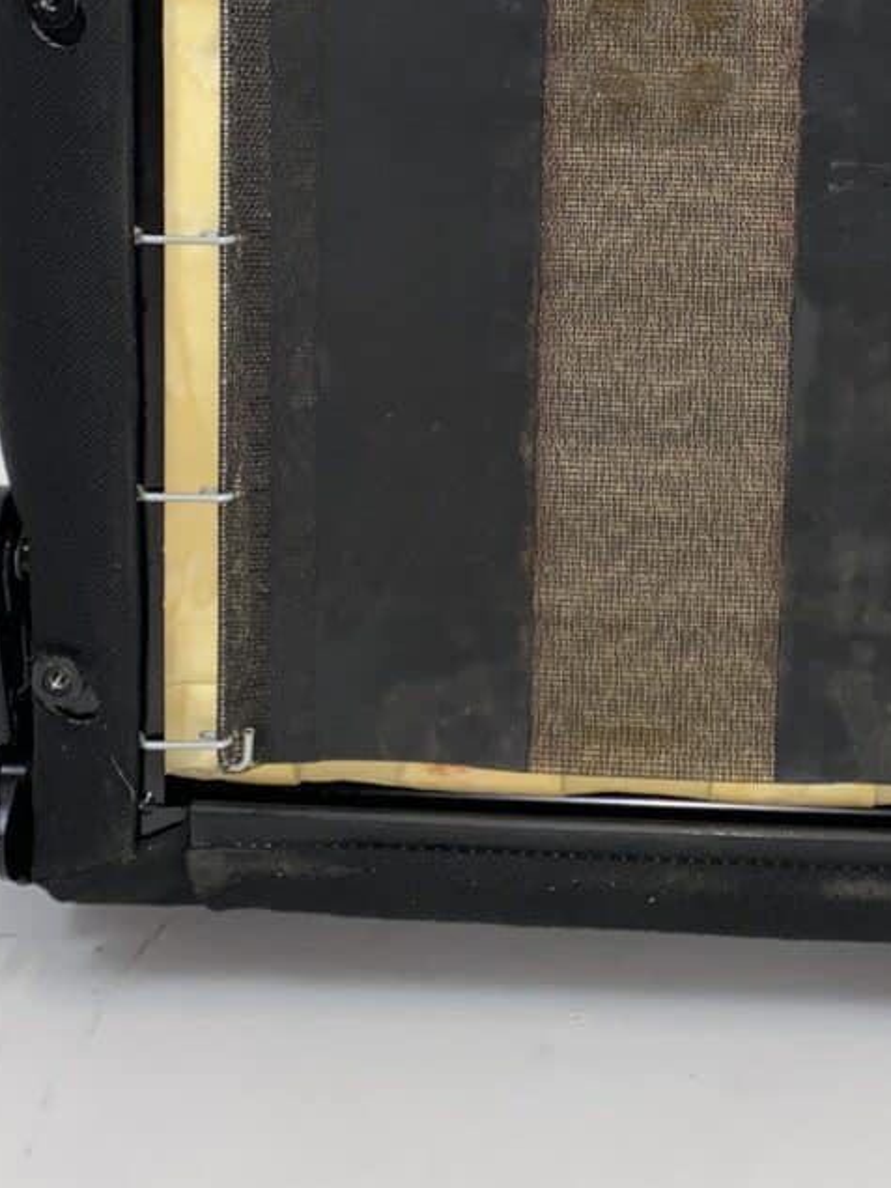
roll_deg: -3.0
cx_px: 656
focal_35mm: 60
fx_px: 2059
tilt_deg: -5.8
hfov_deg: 24.2
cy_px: 128
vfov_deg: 30.8
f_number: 1.8
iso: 40
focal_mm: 4.25
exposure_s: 1/100
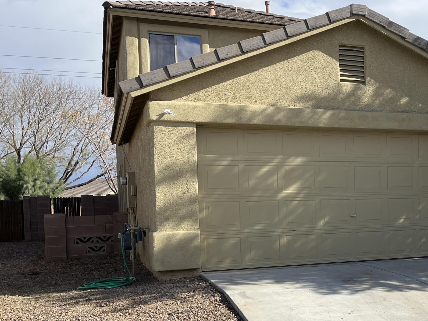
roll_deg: +1.3
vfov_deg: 29.4
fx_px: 606
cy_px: 219
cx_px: 368
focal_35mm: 49
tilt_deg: -1.0
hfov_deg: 36.9
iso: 50
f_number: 1.6
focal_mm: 5.1
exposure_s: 1/4310
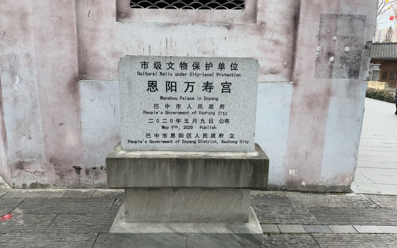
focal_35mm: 26
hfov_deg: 70.4
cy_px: 118
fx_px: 281
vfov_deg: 47.6
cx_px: 201
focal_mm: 6.76
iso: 80
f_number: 1.78
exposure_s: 1/1059
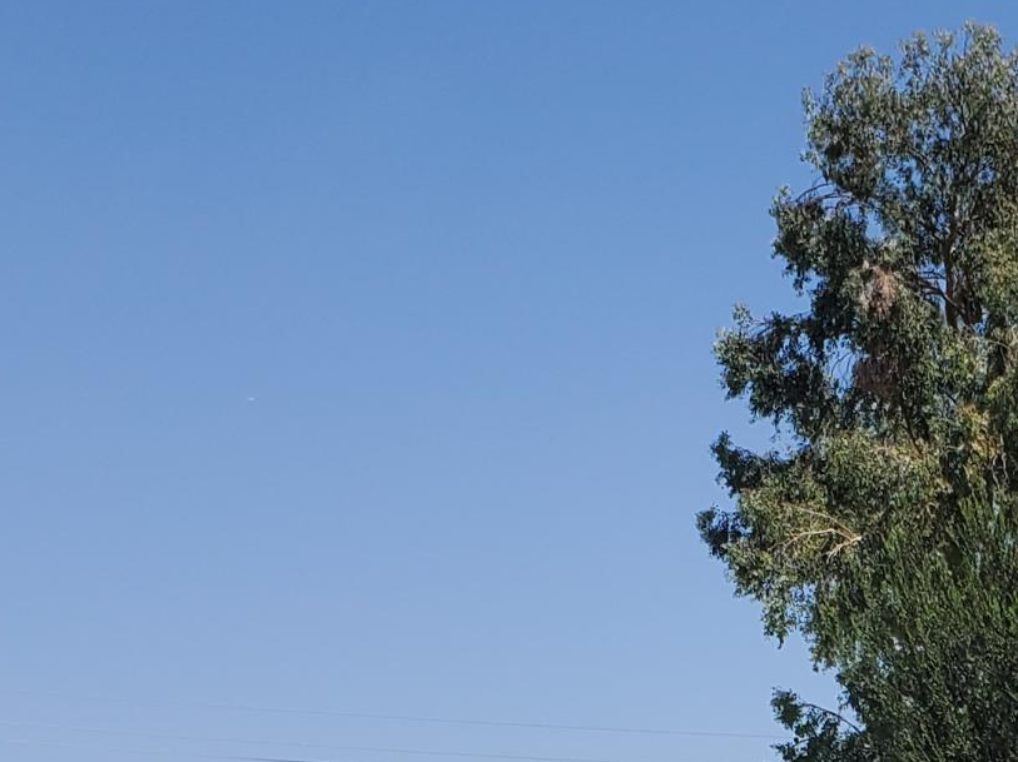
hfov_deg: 18.4
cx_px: 1466
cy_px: 1094
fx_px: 2822
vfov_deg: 14.5
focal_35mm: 96
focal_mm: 4.3
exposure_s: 1/2060
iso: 50
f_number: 2.4
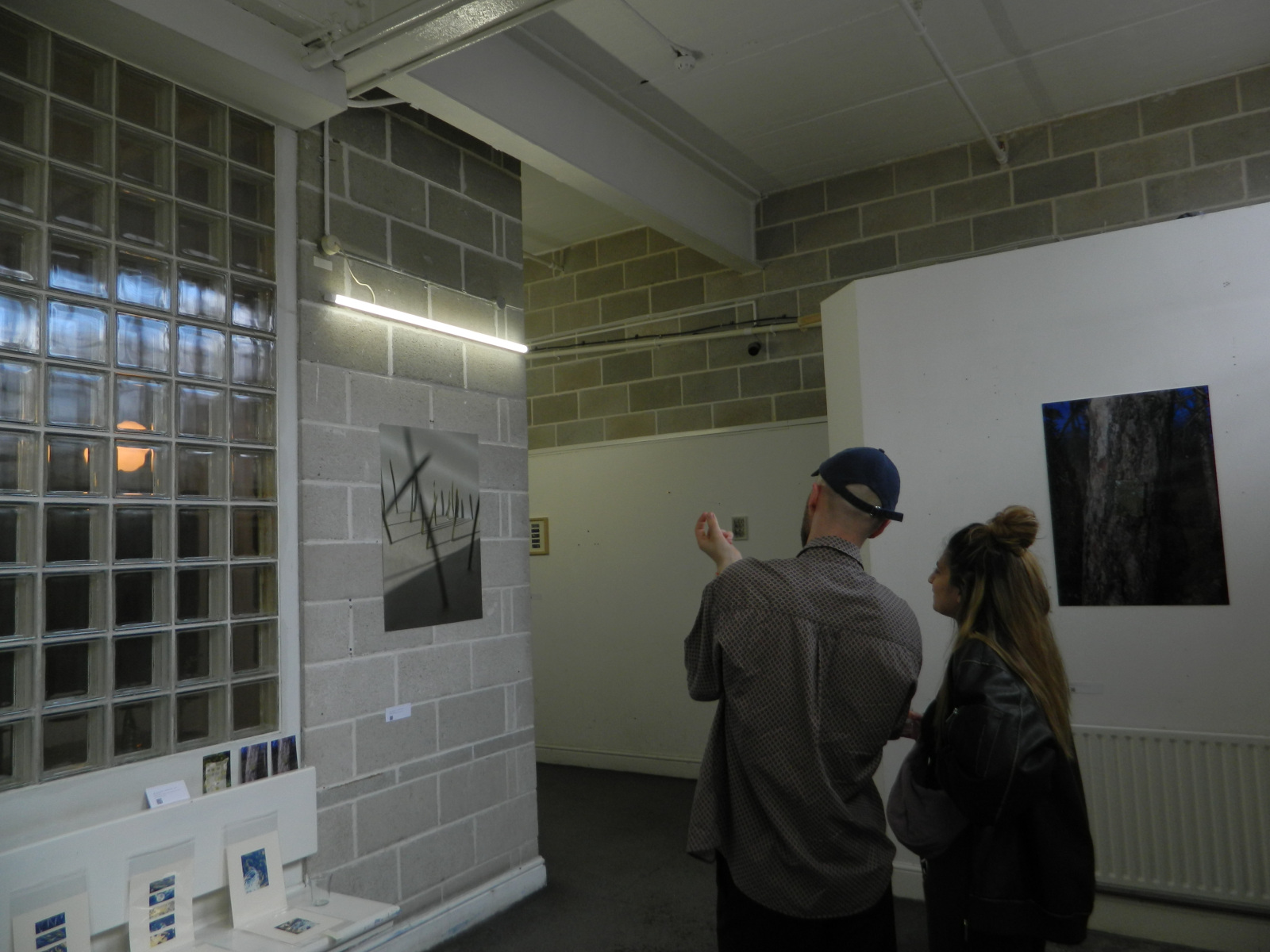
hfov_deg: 69.4
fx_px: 917
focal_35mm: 25
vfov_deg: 54.9
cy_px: 476
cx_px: 635
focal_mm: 4.5
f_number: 3.1
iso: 80
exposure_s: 1/40
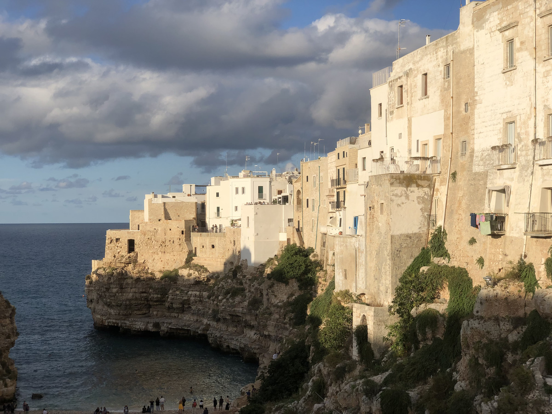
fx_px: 829
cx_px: 276
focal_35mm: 52
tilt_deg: +0.7
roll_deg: +0.9
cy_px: 207
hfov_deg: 36.8
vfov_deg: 28.0
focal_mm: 6
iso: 16
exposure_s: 1/1656
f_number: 2.4
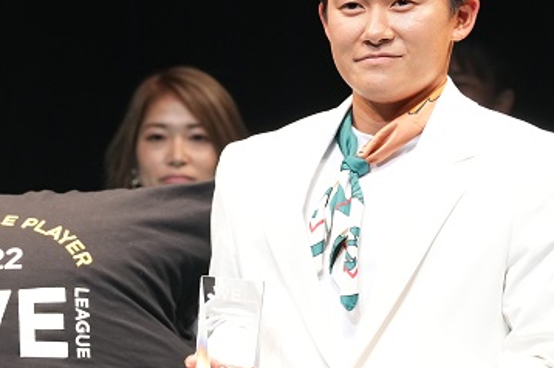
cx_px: 2
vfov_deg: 3.8
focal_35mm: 360
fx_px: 5535
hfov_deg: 5.7
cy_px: 283
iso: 2000
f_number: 5
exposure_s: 1/500
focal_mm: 143
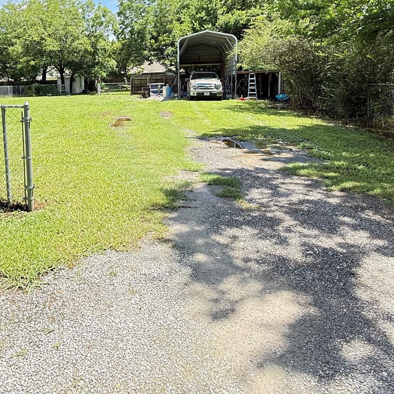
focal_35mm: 26
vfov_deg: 58.8
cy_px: 116
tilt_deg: -5.5
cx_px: 131
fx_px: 335
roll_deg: +1.2
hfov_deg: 59.5
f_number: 2.2
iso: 64
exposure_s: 1/286
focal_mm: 2.22
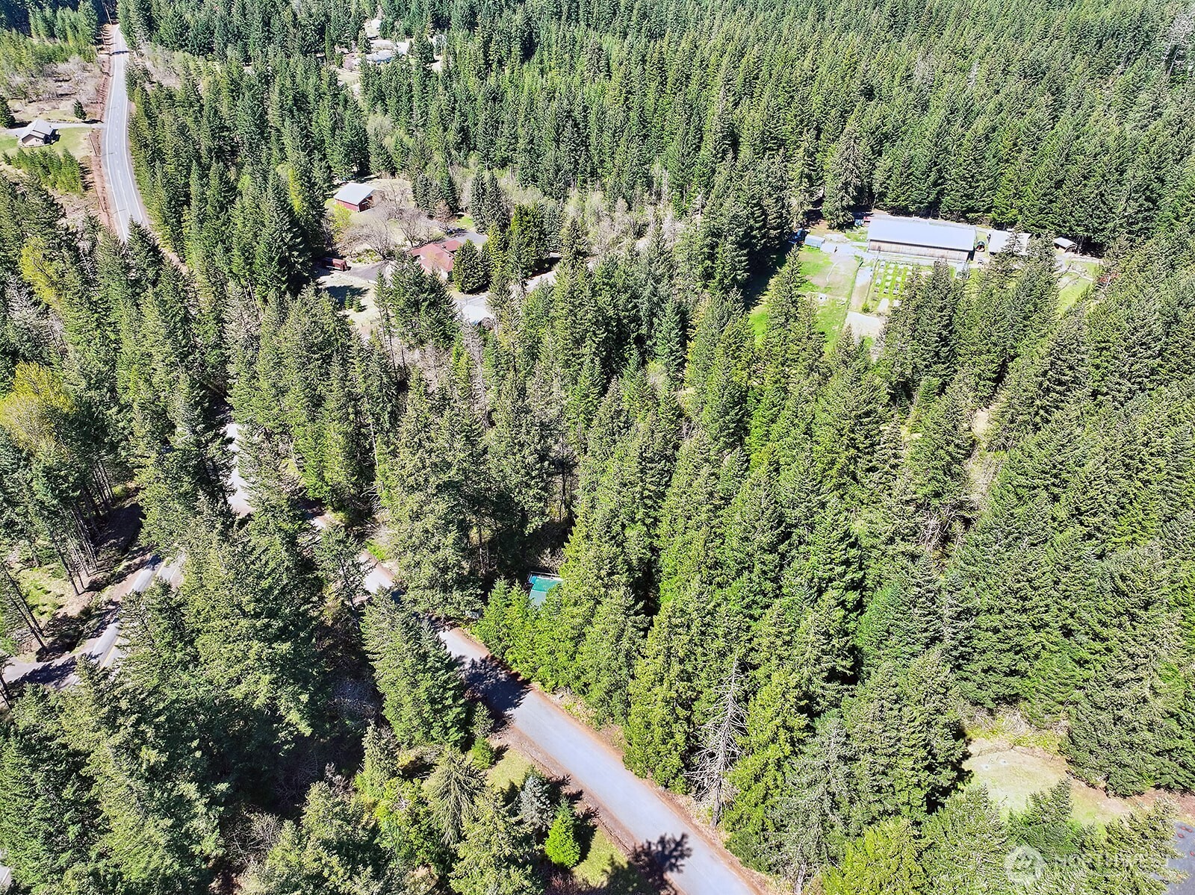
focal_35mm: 24
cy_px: 448
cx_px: 598
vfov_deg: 56.8
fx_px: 828
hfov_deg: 71.6
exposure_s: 1/500
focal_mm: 12.3
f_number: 2.8
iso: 100
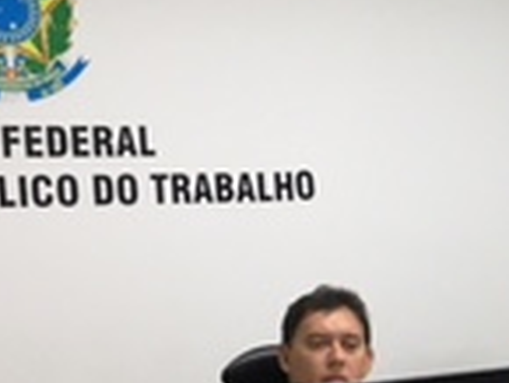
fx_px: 1884
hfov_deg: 14.1
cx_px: 821
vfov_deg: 11.5
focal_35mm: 128
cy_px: 394
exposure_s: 1/30
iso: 80
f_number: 2.2
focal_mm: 4.15
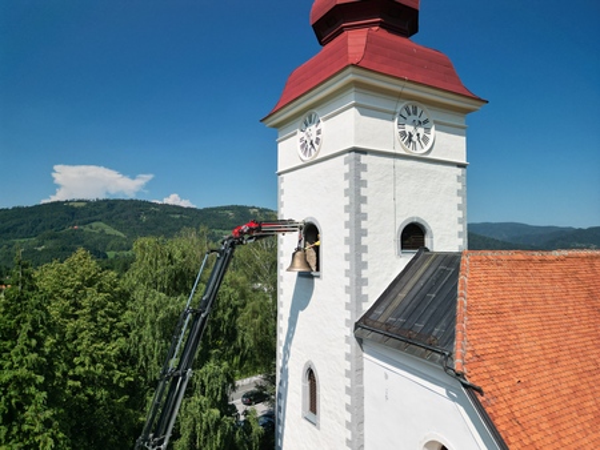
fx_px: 416
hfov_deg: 71.6
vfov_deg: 56.9
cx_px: 300
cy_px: 225
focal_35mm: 24
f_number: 1.7
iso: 160
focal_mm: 6.72
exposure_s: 1/2000
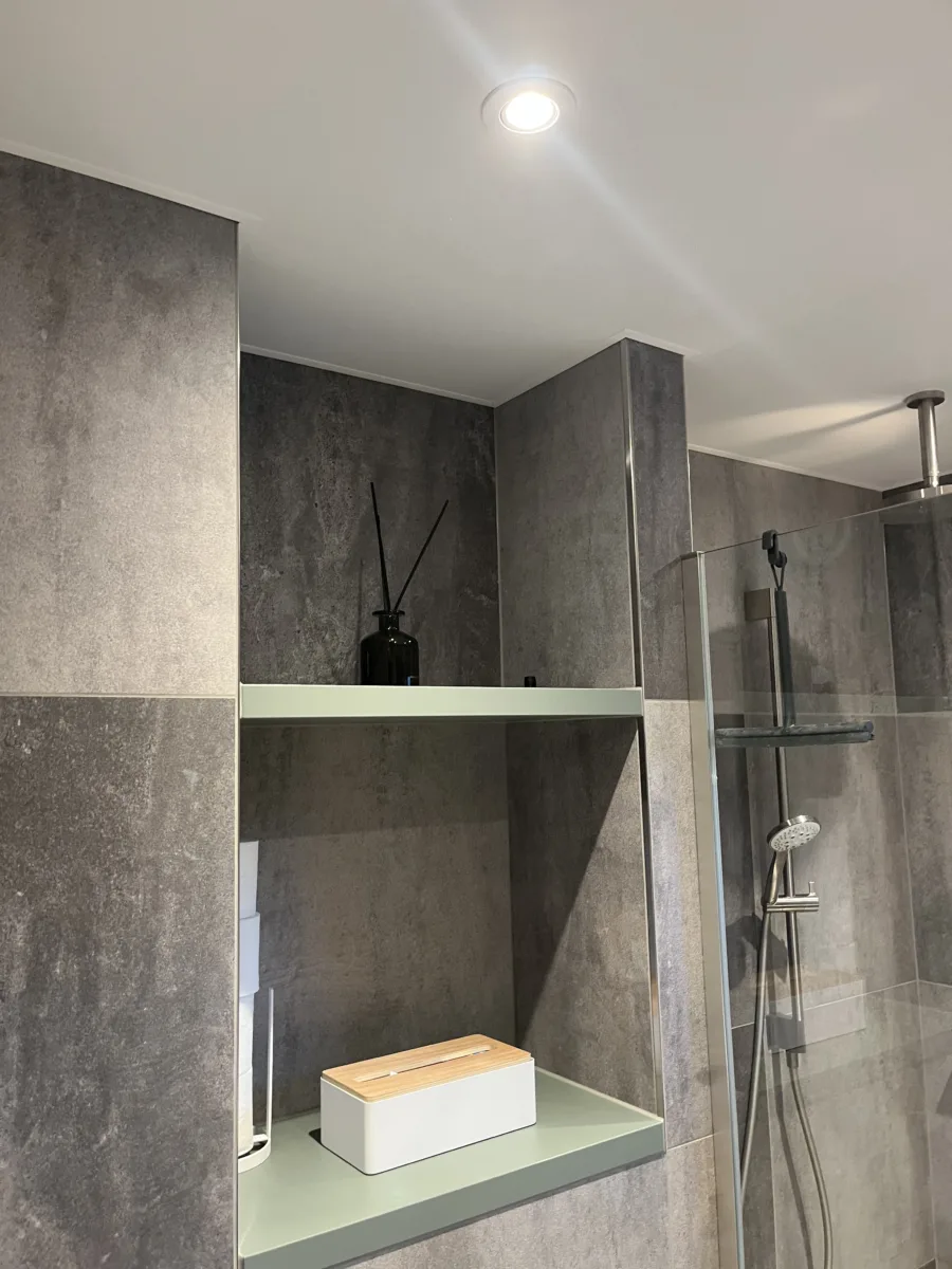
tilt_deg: +4.0
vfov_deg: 67.3
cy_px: 634
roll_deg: +2.0
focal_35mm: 26
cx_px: 476
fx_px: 953
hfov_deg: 53.1
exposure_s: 1/50
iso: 200
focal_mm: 5.1
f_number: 1.6
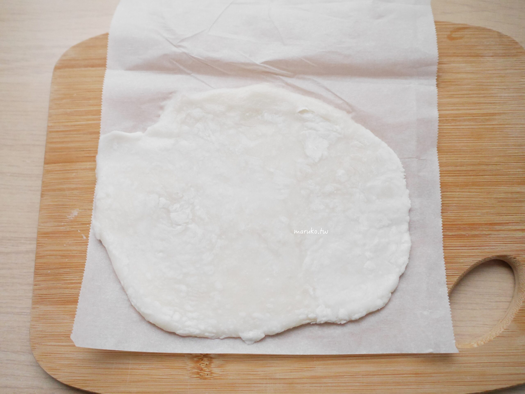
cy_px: 197
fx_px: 455
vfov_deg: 46.8
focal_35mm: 30
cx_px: 262
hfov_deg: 59.9
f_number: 2.2
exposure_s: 1/60
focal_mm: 15
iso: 3200
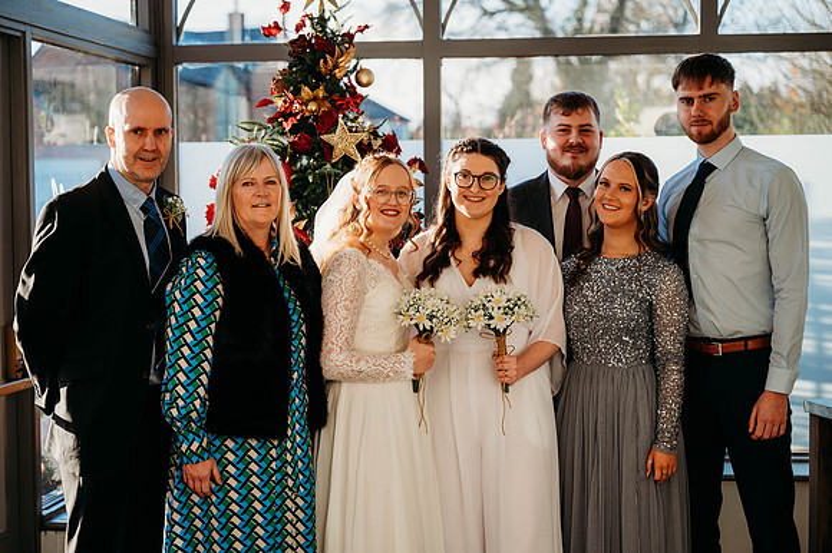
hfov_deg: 28.9
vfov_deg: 19.4
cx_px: 416
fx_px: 1617
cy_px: 276
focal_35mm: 70
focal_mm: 70
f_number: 2.8
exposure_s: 1/320
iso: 100
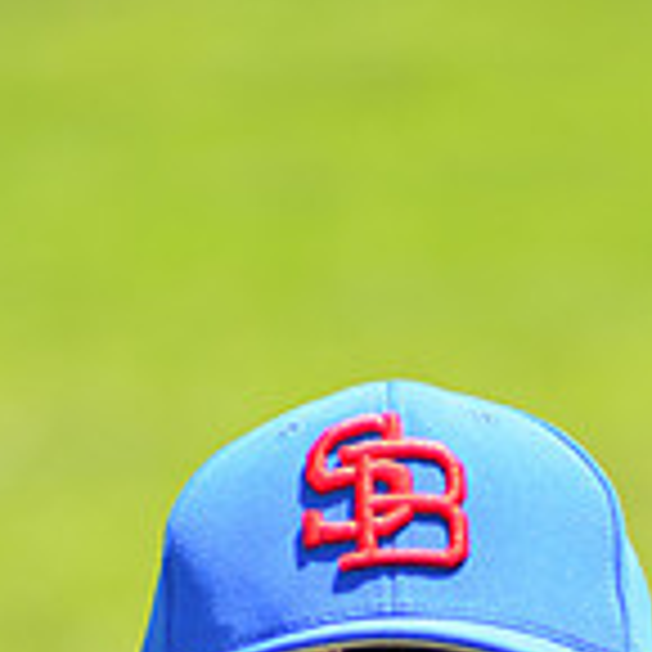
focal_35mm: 579
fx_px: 12338
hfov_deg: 3.0
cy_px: 1079
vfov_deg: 3.0
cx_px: 429
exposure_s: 1/250
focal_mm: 170
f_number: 5
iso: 100
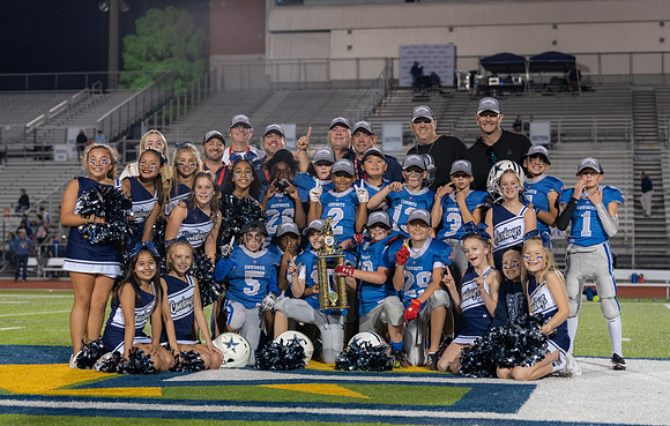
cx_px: 305
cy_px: 243
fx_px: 1419
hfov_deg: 26.6
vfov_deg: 17.1
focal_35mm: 77
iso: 2000
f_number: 3.2
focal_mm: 70
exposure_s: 1/320
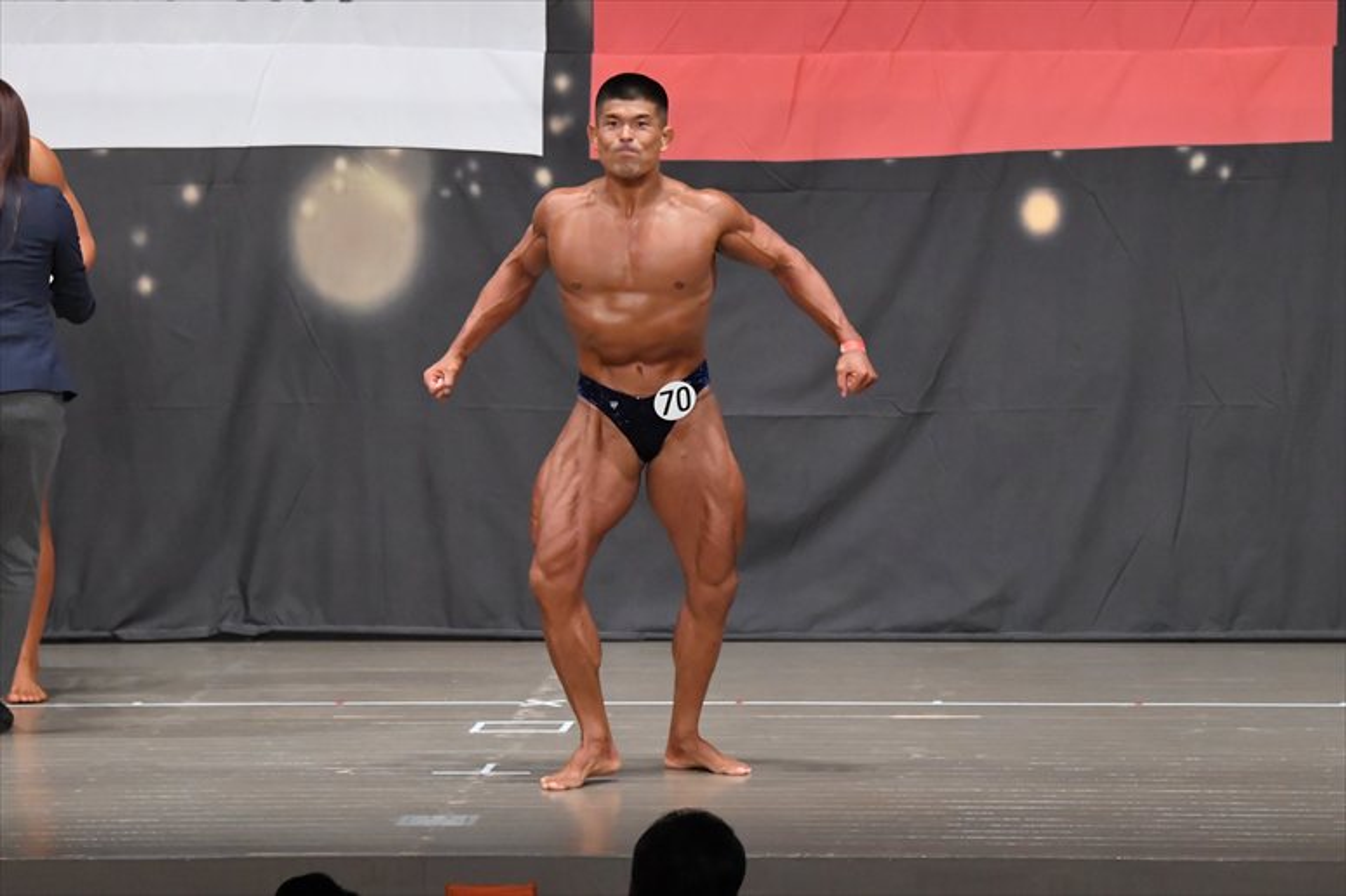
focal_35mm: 202
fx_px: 7549
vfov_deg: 6.8
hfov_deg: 10.2
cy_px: 448
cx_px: 673
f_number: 5.6
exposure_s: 1/400
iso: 6400
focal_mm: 135
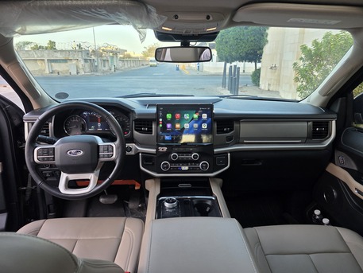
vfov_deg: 58.9
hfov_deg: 73.9
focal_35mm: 23
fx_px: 241
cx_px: 182
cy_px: 136
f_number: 1.7
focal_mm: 6.3
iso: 80
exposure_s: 1/180
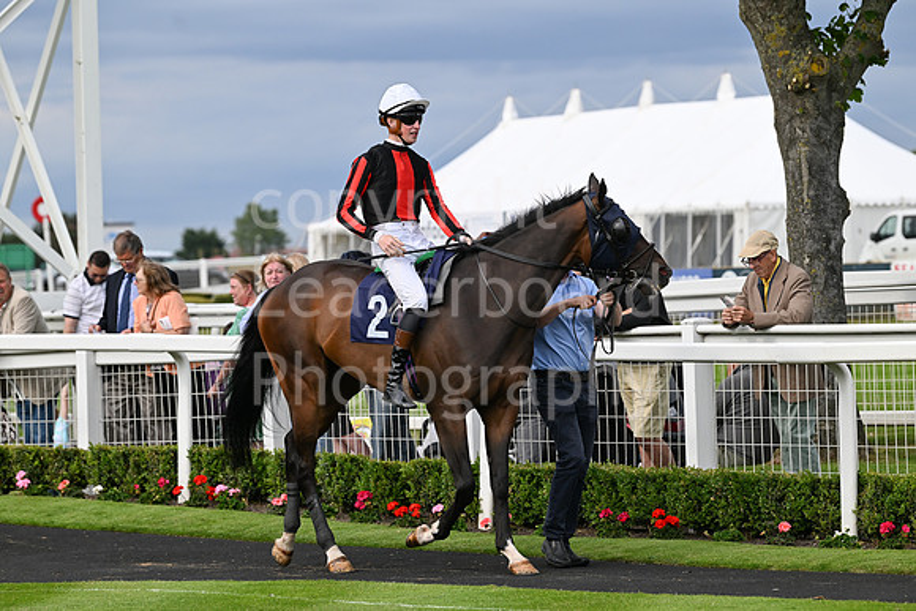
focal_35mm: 185
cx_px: 458
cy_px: 306
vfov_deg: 7.4
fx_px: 4708
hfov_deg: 11.1
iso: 640
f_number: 5.6
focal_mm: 185
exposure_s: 1/2500
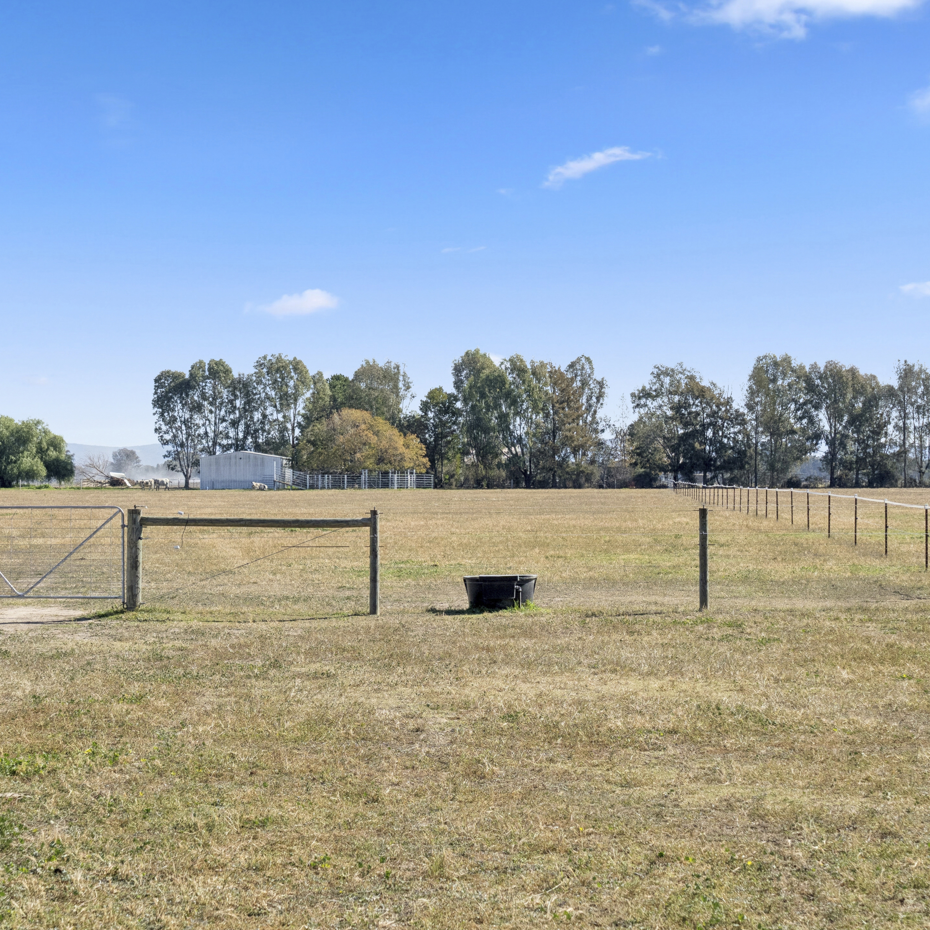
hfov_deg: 21.4
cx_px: 383
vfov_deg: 21.4
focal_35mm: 81
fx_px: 2462
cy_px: 467
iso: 320
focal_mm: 42
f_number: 9
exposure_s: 1/640
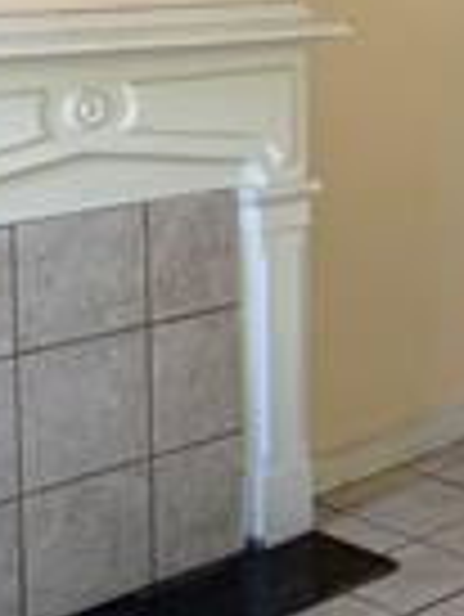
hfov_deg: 15.8
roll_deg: -1.3
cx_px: 748
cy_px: -27
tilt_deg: -2.5
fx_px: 1499
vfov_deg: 22.2
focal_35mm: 84
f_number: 1.78
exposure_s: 1/121
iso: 64
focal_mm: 6.76
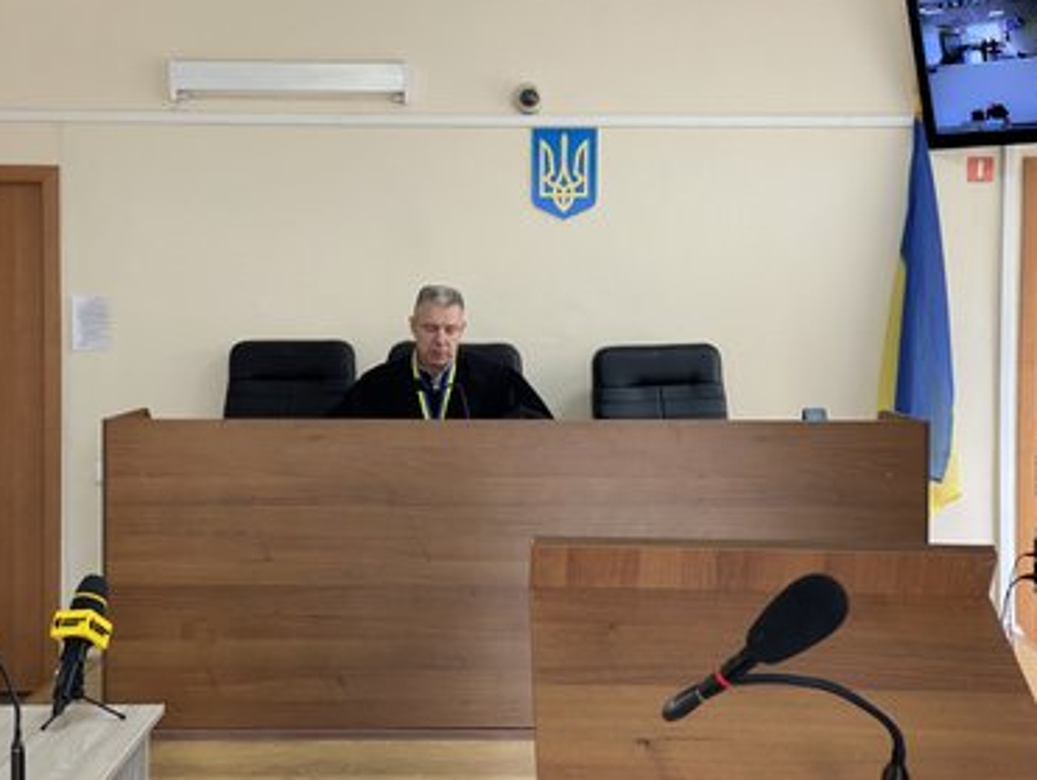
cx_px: 498
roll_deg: -0.5
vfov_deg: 26.1
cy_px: 377
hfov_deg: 34.3
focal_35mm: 56
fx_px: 1679
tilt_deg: -2.8
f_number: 2
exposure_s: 1/100
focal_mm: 6
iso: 125
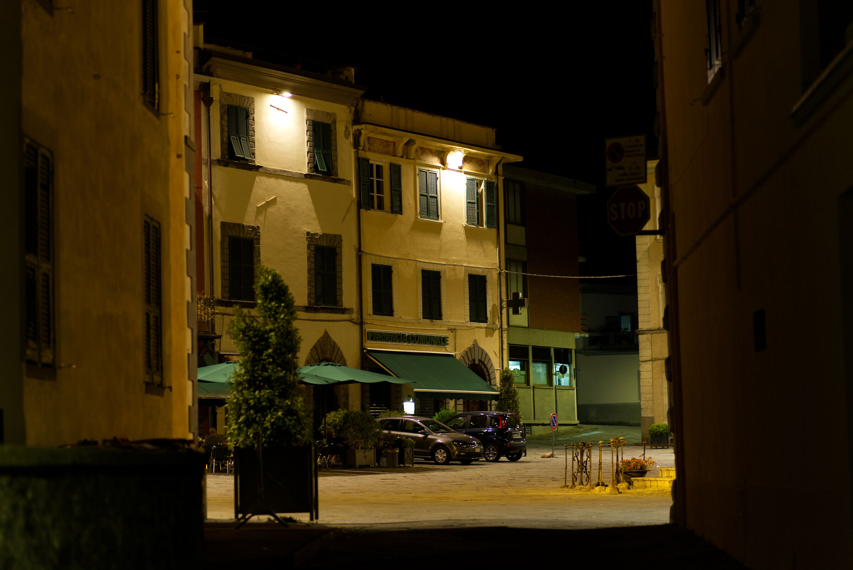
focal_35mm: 85
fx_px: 2015
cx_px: 426
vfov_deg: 16.1
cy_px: 285
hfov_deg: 23.9
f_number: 1.8
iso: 400
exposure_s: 1/10
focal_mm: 85
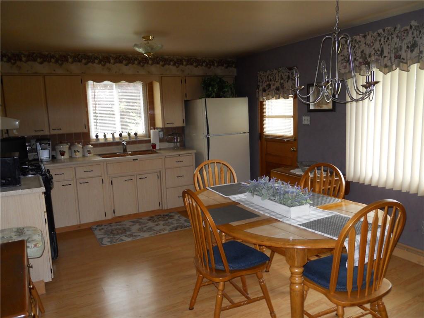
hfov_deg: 63.4
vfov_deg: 49.7
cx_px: 212
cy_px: 159
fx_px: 343
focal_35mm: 28
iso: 200
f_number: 2.7
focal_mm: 5
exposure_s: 1/25
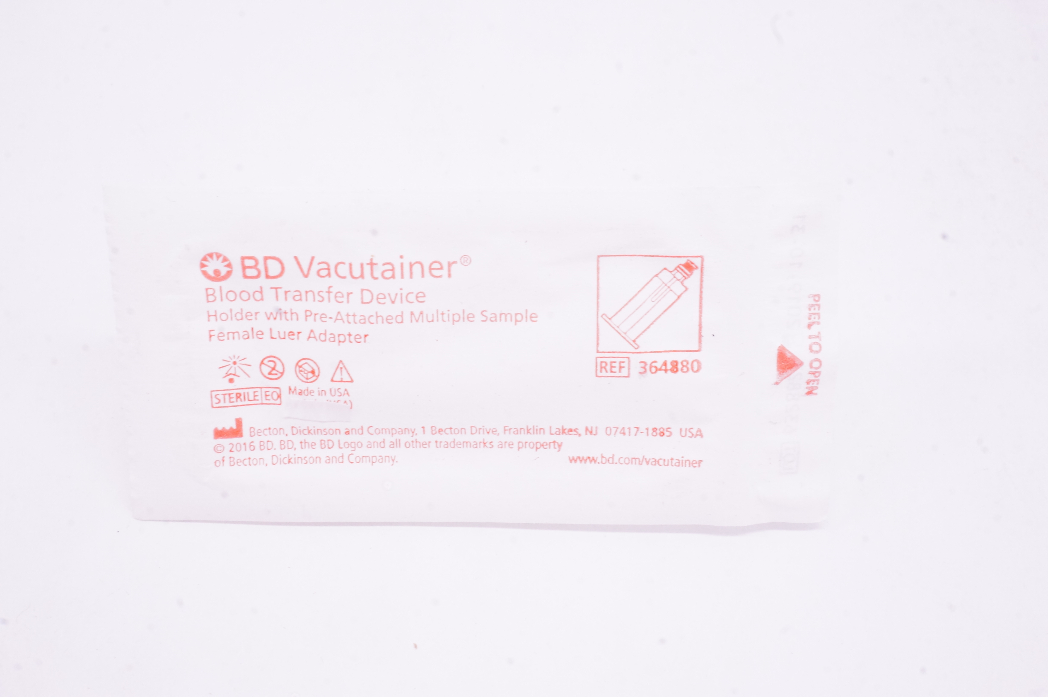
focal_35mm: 46
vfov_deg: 28.9
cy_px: 348
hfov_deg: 42.4
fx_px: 1352
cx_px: 524
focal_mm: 31
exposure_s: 1/20
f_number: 22
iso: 1600
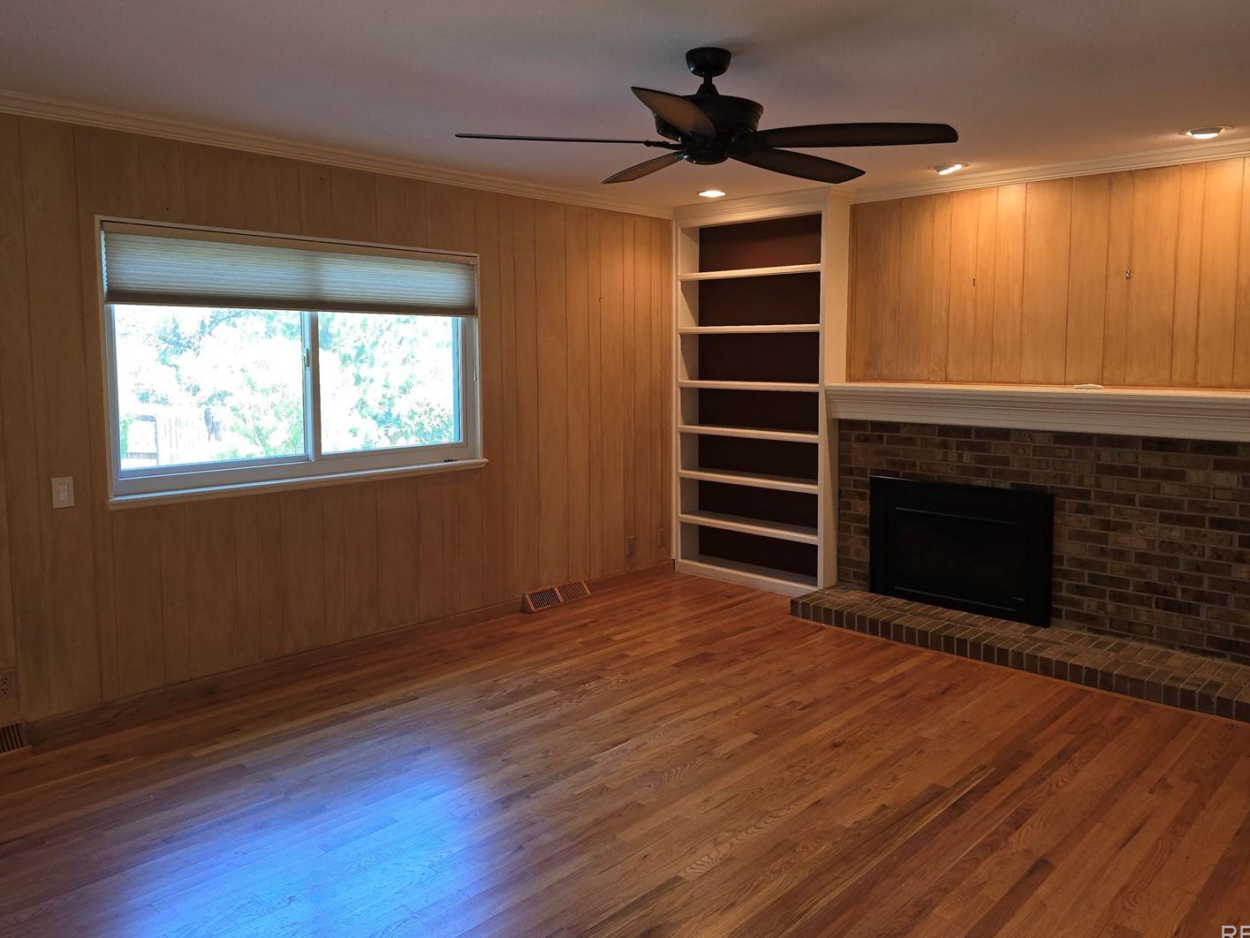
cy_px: 424
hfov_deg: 67.2
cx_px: 657
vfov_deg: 53.0
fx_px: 939
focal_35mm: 26
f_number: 1.7
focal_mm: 6.3
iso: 100
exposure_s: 1/40
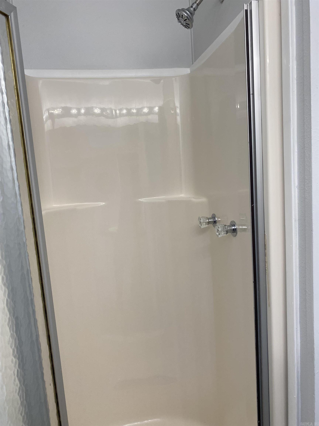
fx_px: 319
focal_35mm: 26
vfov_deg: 67.3
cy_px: 213
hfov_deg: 53.1
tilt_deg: -8.4
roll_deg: +3.1
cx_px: 160
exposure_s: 1/120
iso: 100
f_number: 1.8
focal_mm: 4.25
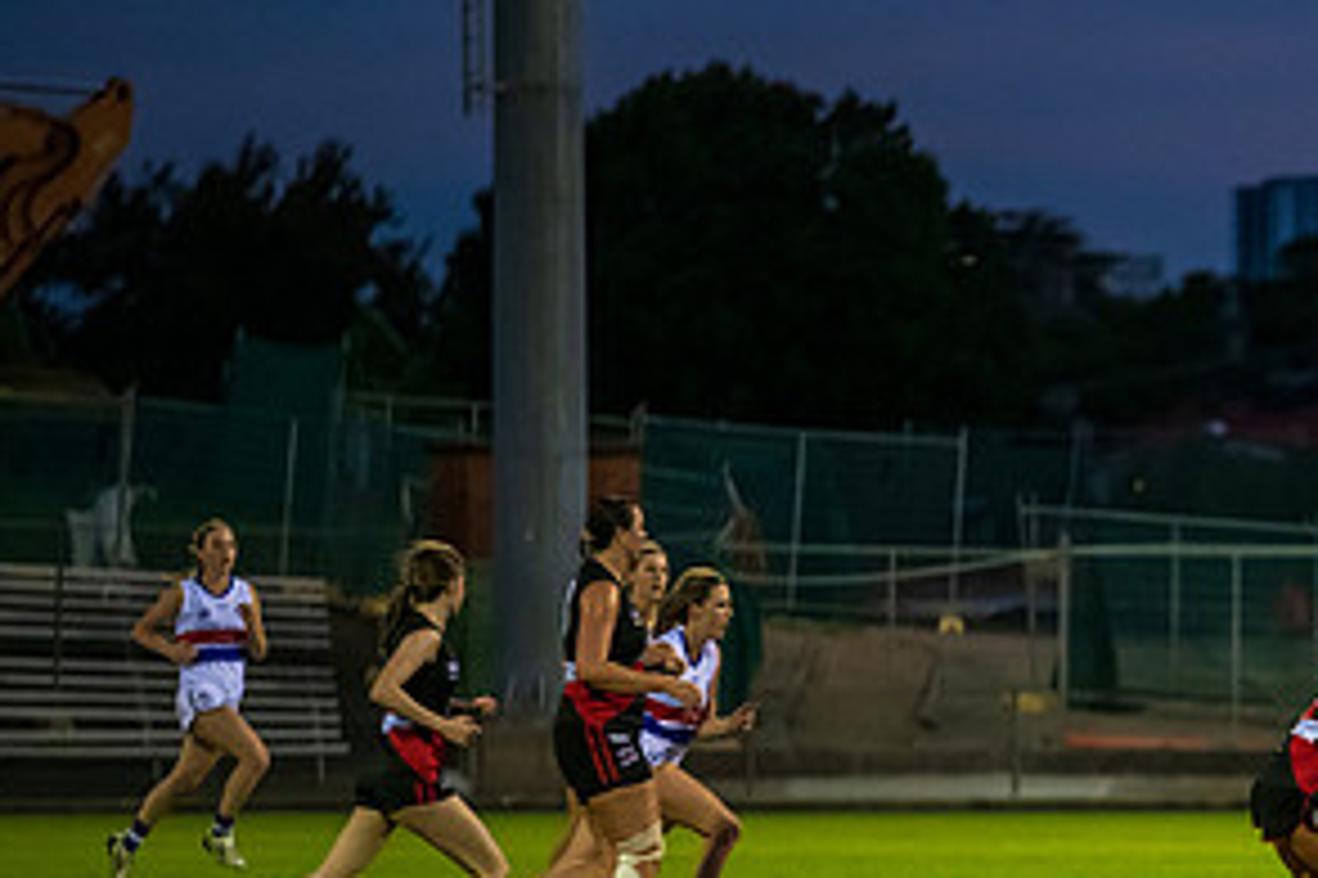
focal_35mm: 453
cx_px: 1328
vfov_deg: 3.0
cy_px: 774
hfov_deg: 4.5
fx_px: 16575
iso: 3200
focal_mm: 200
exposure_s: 1/800
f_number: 2.8
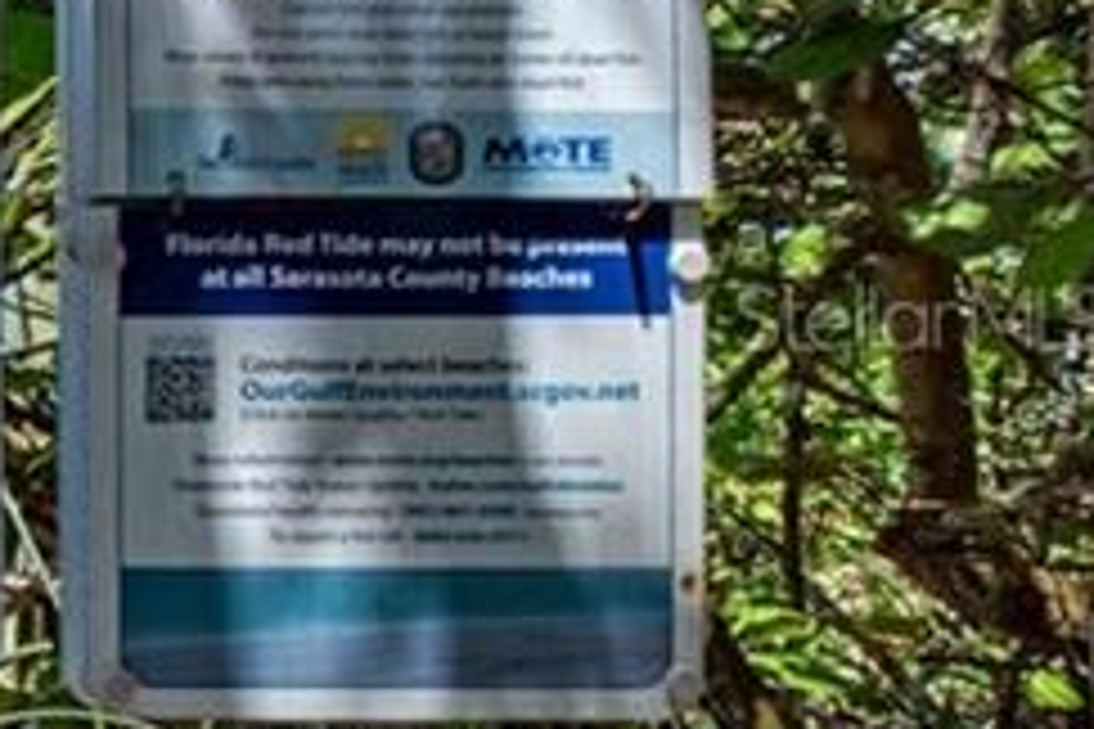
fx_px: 3403
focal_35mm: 112
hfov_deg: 10.4
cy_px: 317
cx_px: -2467
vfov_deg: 12.2
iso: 250
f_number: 7.1
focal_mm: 17
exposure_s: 1/200
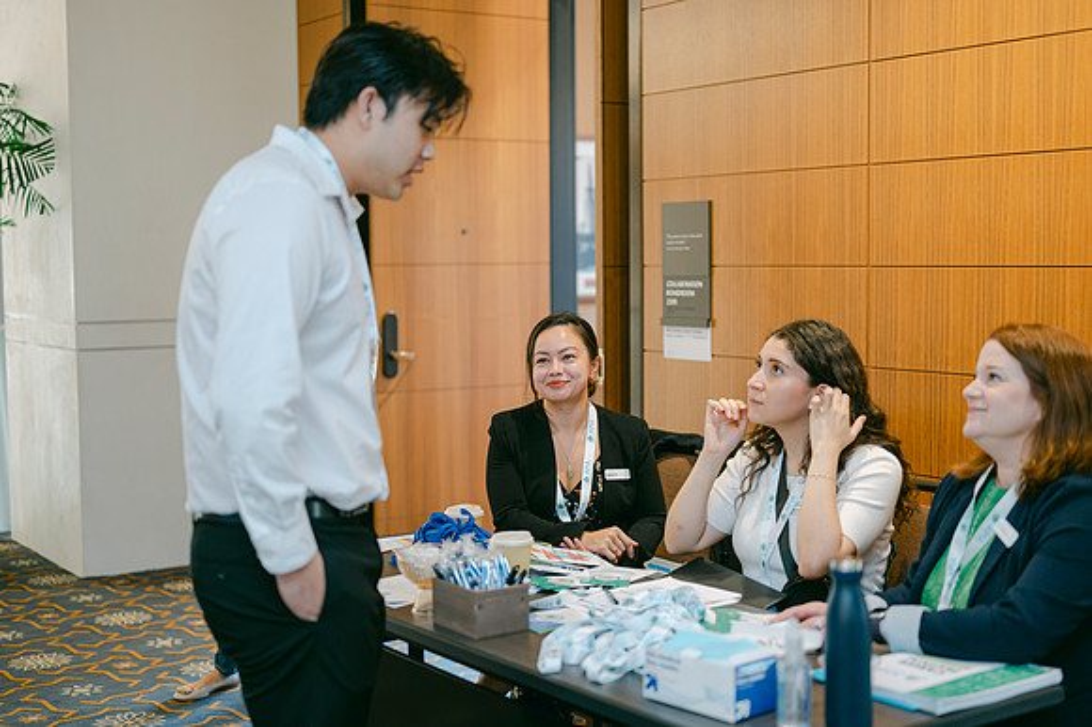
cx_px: 546
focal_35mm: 50
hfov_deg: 39.6
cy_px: 364
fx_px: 1516
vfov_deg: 27.0
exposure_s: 1/125
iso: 1600
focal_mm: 50
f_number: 2
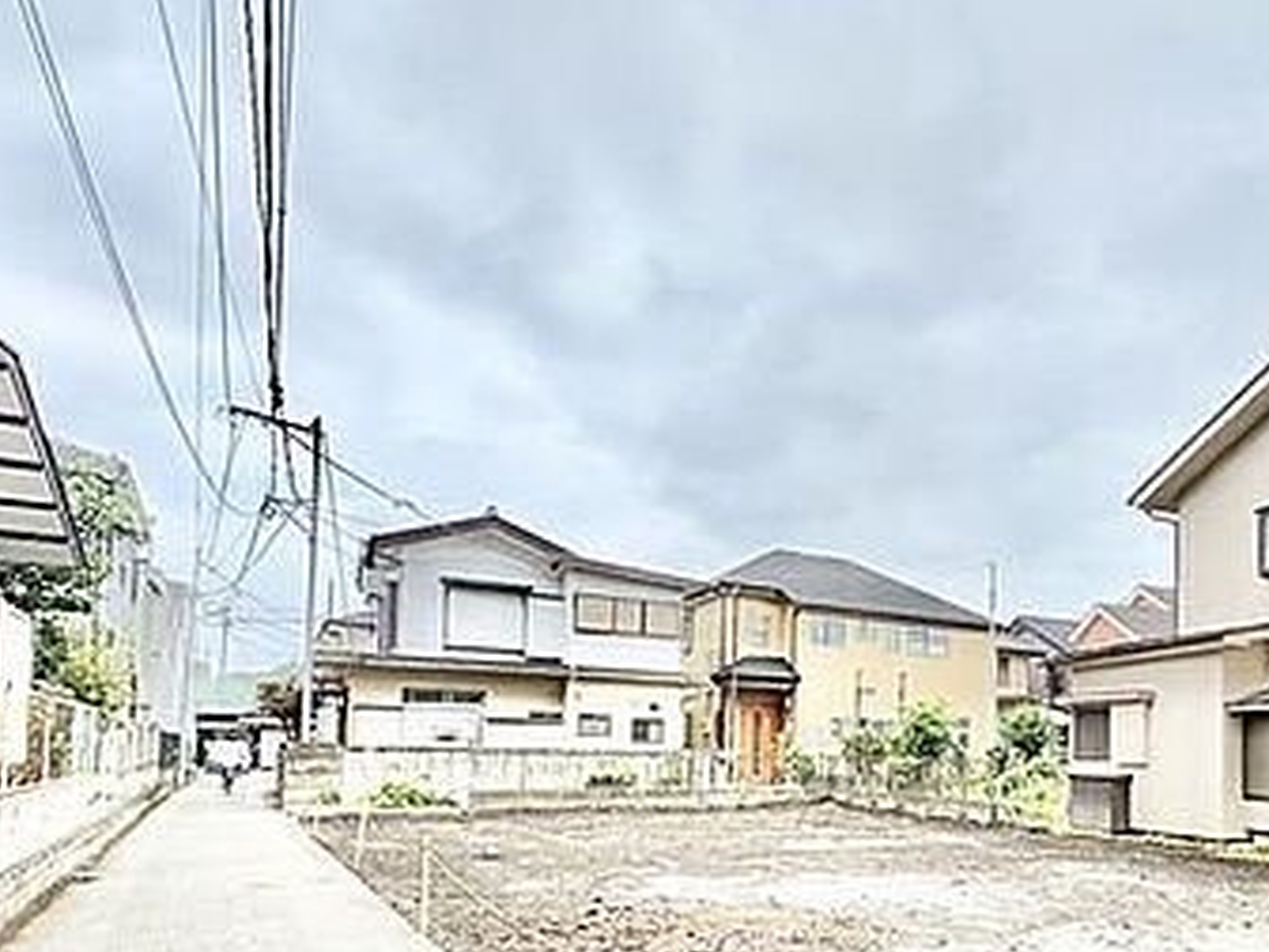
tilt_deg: +3.2
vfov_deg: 52.3
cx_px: 906
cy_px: 722
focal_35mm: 25
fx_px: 916
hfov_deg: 66.3
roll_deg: +1.3
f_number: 2.2
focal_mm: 2.22
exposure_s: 1/131
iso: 40
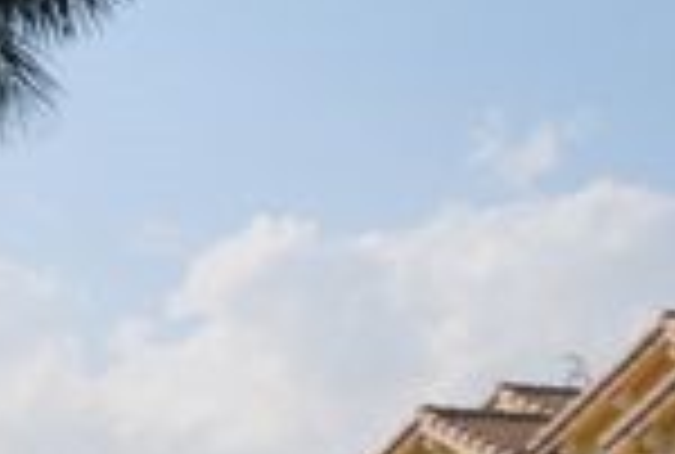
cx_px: -324
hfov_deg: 11.8
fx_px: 3122
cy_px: 508
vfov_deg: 8.3
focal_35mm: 166
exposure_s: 1/800
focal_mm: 26
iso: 800
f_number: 14
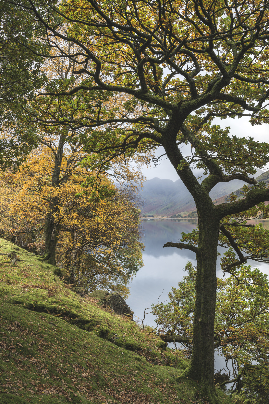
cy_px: 202
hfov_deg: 37.9
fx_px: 392
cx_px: 134
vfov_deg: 54.4
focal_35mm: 35
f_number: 16
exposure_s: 1/5
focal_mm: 35
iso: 100
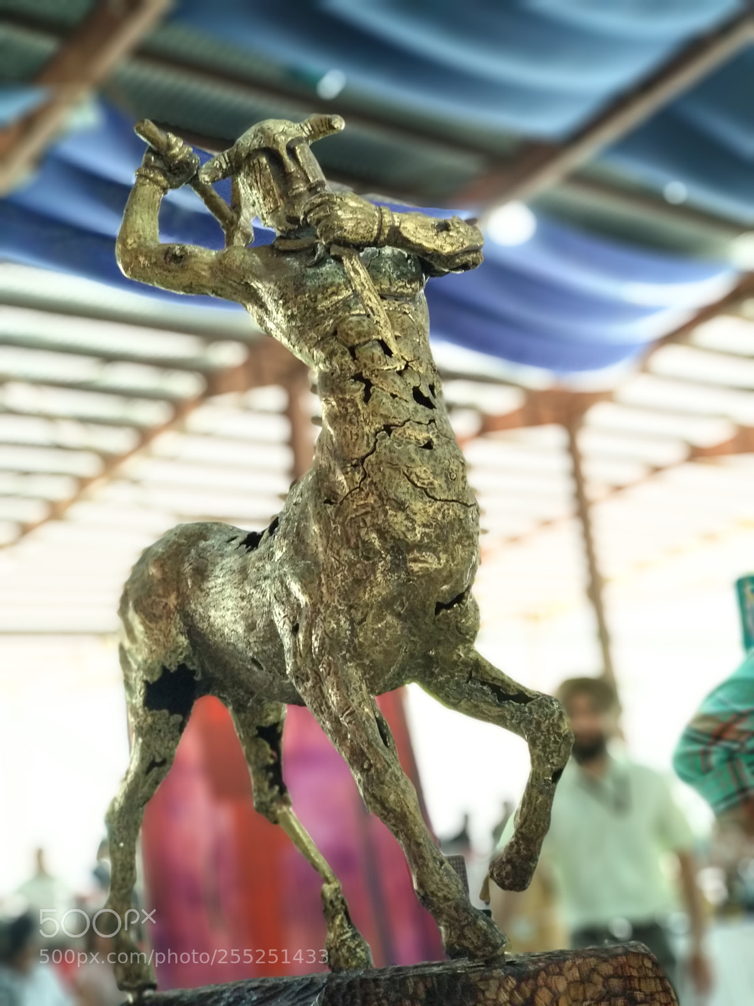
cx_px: 377
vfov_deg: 36.8
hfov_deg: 28.0
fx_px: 1510
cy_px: 503
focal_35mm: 52
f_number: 2.6
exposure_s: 1/33
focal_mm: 5.99
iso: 1250
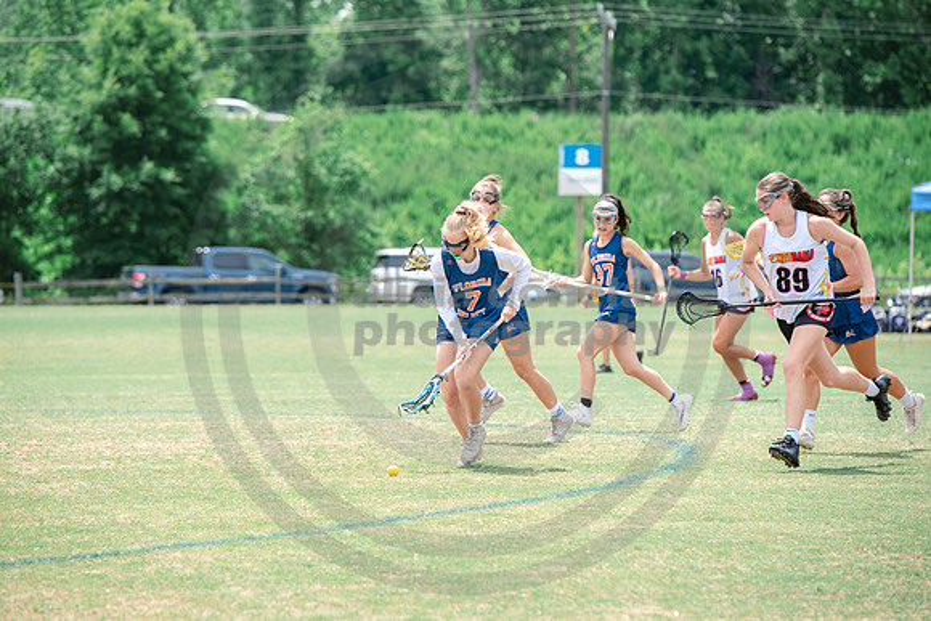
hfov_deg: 10.3
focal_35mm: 200
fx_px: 5173
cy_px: 310
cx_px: 466
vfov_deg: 6.9
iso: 250
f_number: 4.5
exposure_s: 1/1250
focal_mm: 200
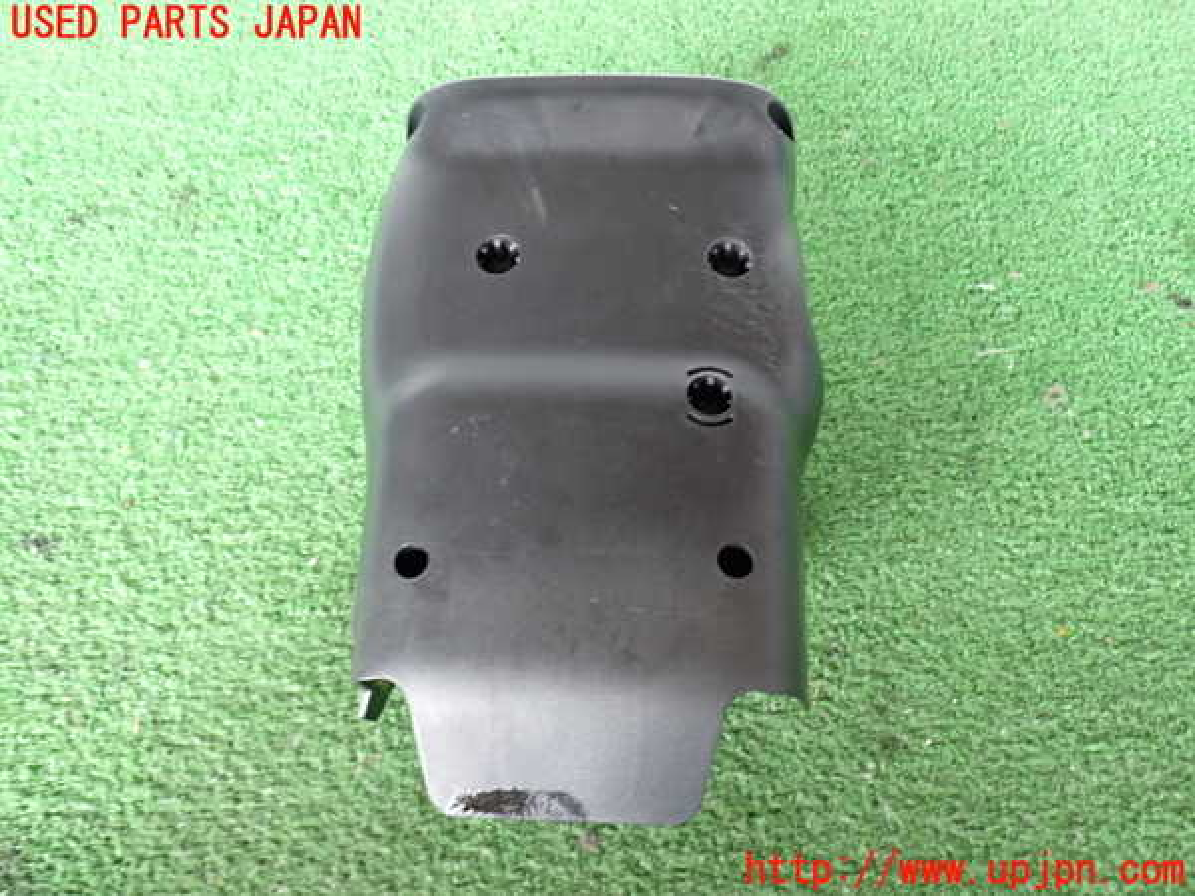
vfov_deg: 44.2
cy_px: 448
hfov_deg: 56.8
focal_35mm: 32
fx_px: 1105
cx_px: 598
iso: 320
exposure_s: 1/30
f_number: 2.4
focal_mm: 5.79
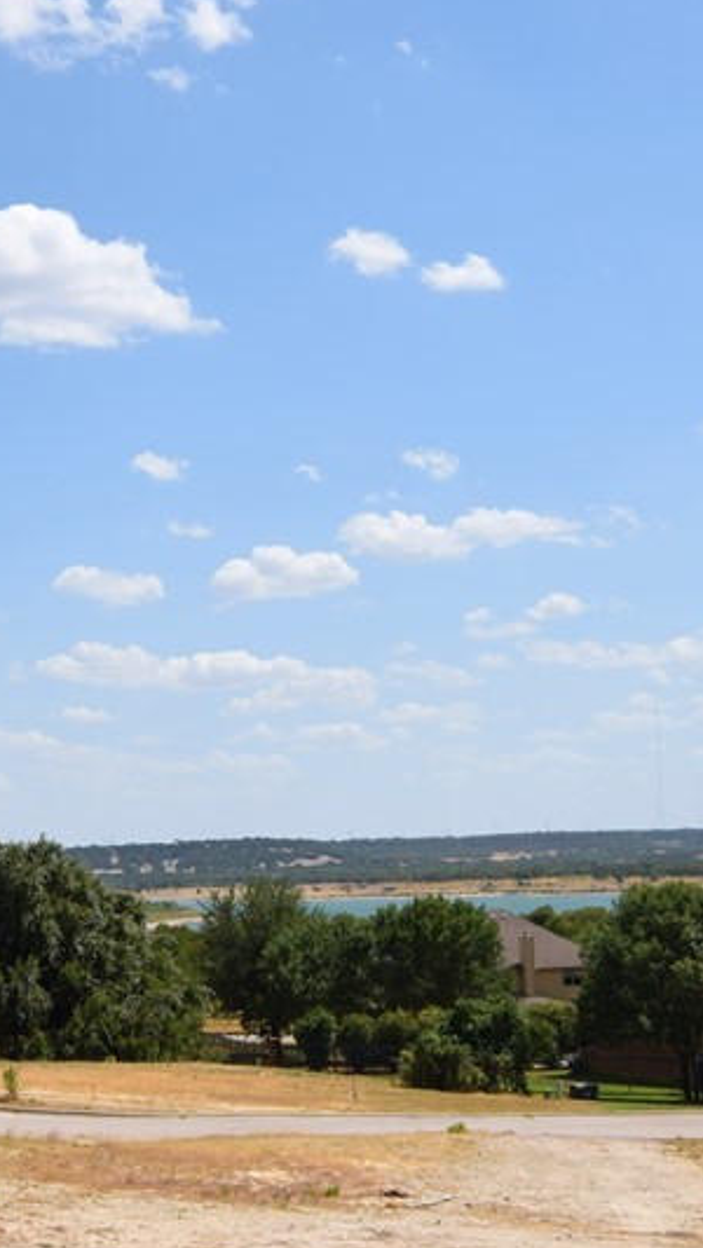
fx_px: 2120
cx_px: 232
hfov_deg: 18.8
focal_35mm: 64
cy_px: 646
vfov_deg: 32.8
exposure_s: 1/400
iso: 200
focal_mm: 20
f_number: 10
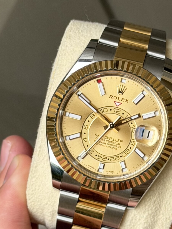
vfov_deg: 25.2
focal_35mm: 77
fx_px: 510
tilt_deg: -51.1
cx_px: 113
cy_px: 146
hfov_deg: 19.1
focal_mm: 6.76
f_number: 1.78
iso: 64
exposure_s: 1/699
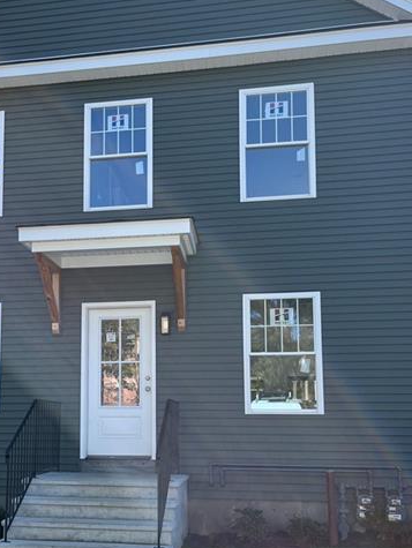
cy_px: 343
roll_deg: +0.6
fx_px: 666
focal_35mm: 42
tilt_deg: +6.1
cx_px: 117
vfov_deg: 44.4
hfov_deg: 33.9
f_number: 1.6
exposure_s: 1/1163
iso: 50
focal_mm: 5.1
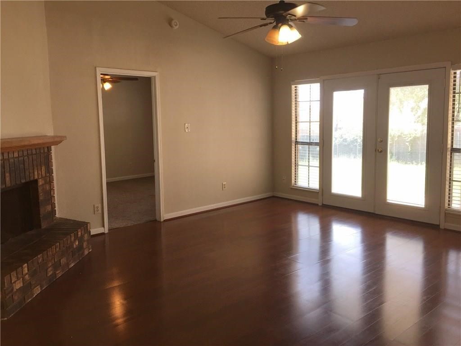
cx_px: 230
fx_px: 386
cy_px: 173
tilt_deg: -6.2
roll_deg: +0.0
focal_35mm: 29
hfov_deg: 61.7
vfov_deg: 48.2
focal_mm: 4.15
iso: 50
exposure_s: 1/120
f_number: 2.2
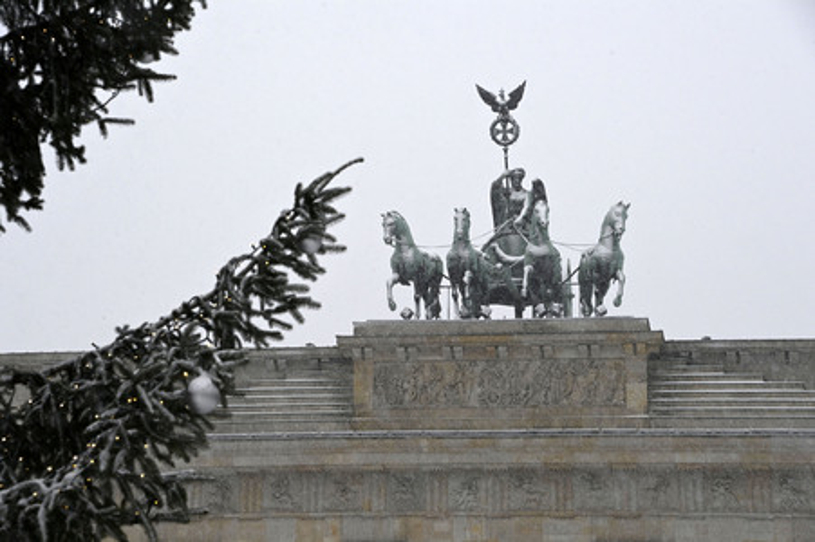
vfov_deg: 11.0
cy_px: 271
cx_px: 408
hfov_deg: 16.4
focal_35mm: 125
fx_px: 2828
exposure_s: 1/160
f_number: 11
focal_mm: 125
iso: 1600
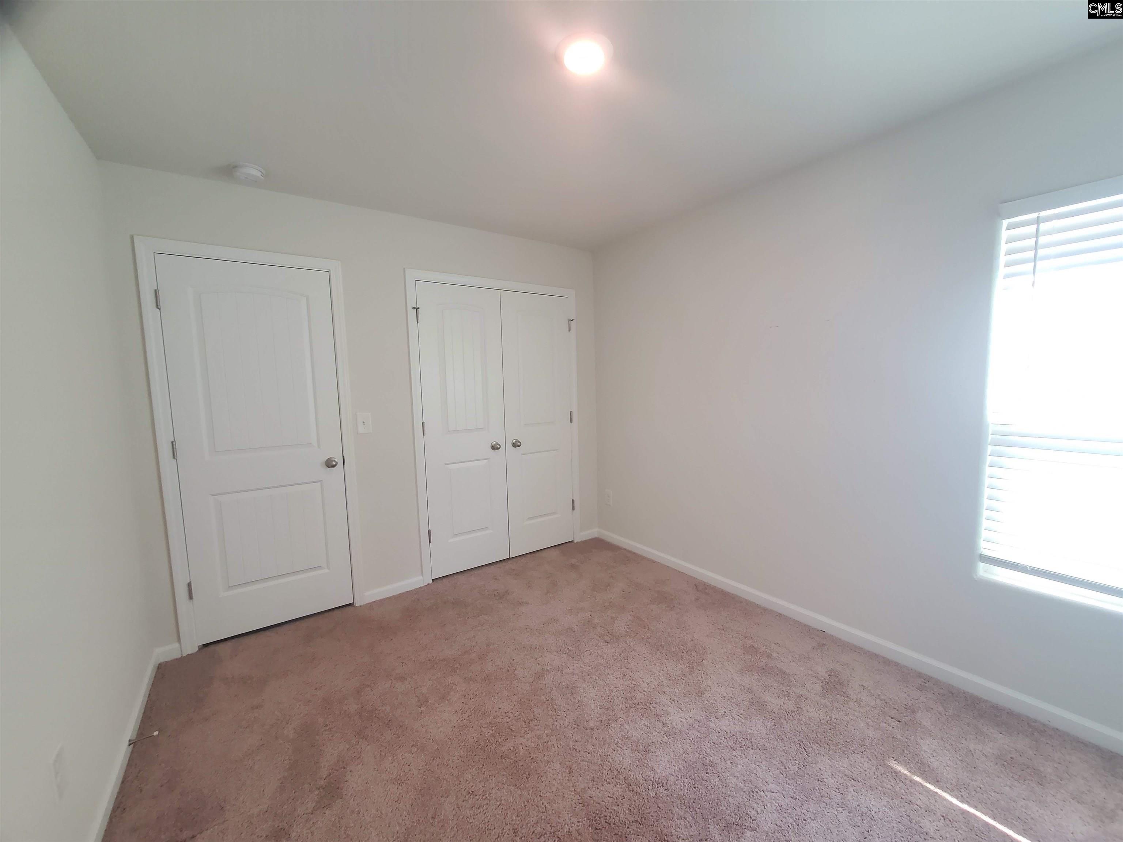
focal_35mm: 13
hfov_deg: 106.2
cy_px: 421
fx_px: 422
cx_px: 562
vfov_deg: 89.9
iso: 200
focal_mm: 1.8
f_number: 2.2
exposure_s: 1/60
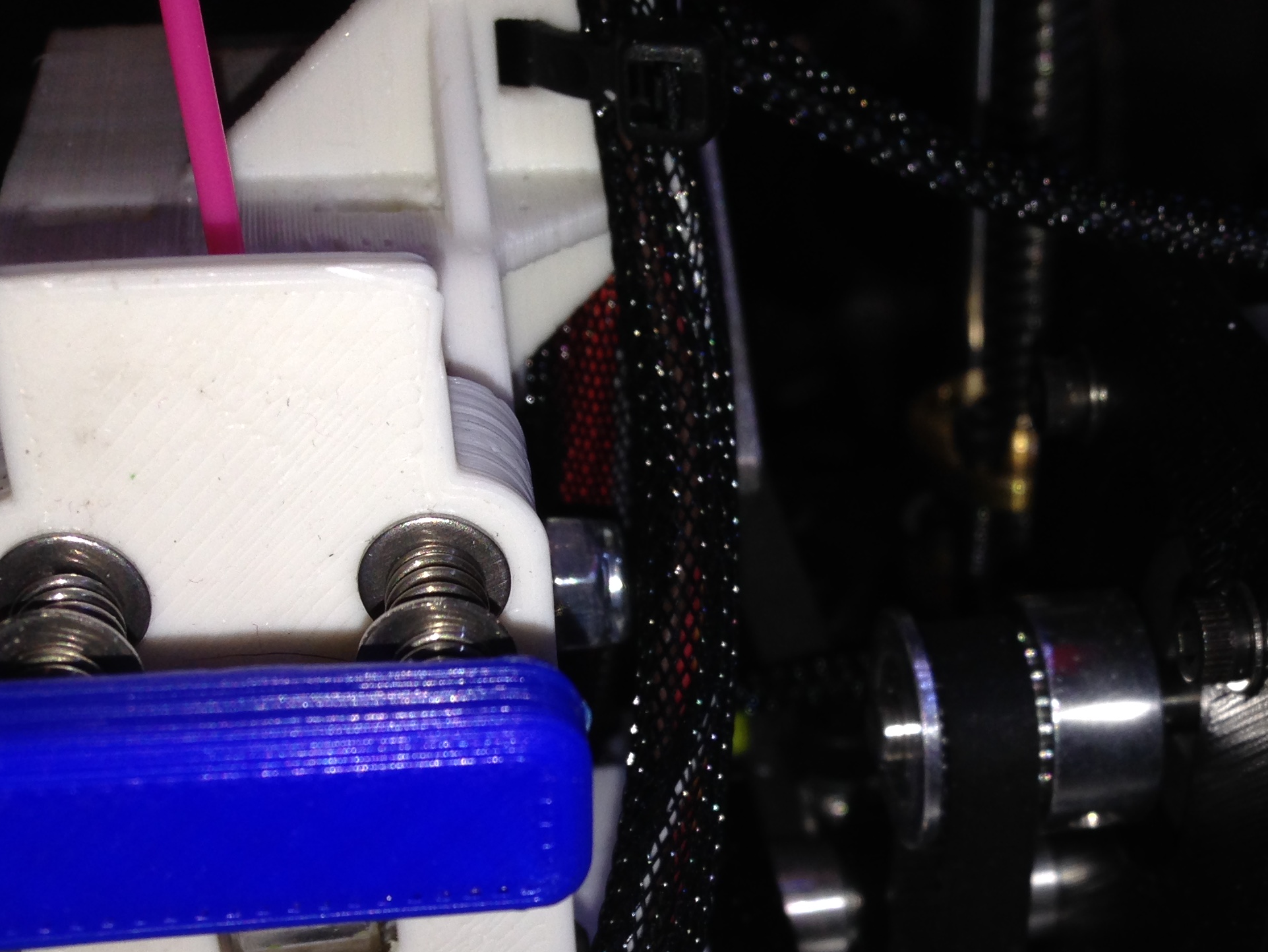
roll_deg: -2.5
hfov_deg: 33.2
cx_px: 1050
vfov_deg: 25.5
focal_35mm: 56
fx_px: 2052
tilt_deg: -36.1
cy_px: 806
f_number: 2.4
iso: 50
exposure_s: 1/295
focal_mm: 4.12
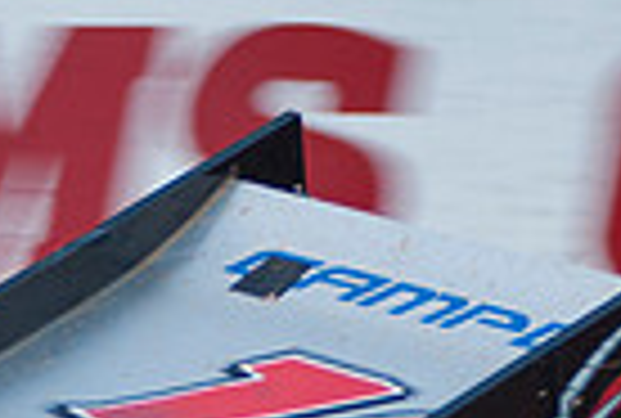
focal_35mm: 629
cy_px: 764
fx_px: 10886
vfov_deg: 2.2
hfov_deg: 3.3
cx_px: -54
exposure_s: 1/400
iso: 250
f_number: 2.8
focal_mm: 100
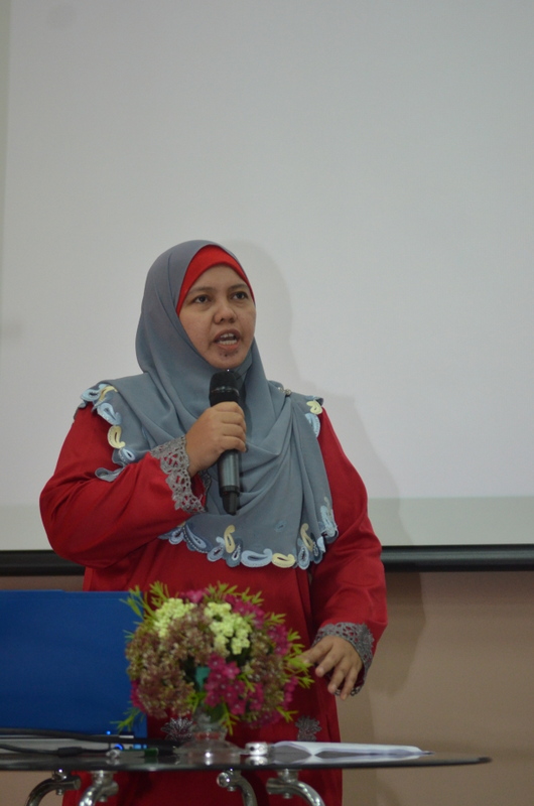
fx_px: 1843
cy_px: 403
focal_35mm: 82
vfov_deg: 24.7
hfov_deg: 16.5
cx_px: 267
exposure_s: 1/250
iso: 2000
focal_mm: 55
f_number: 2.8
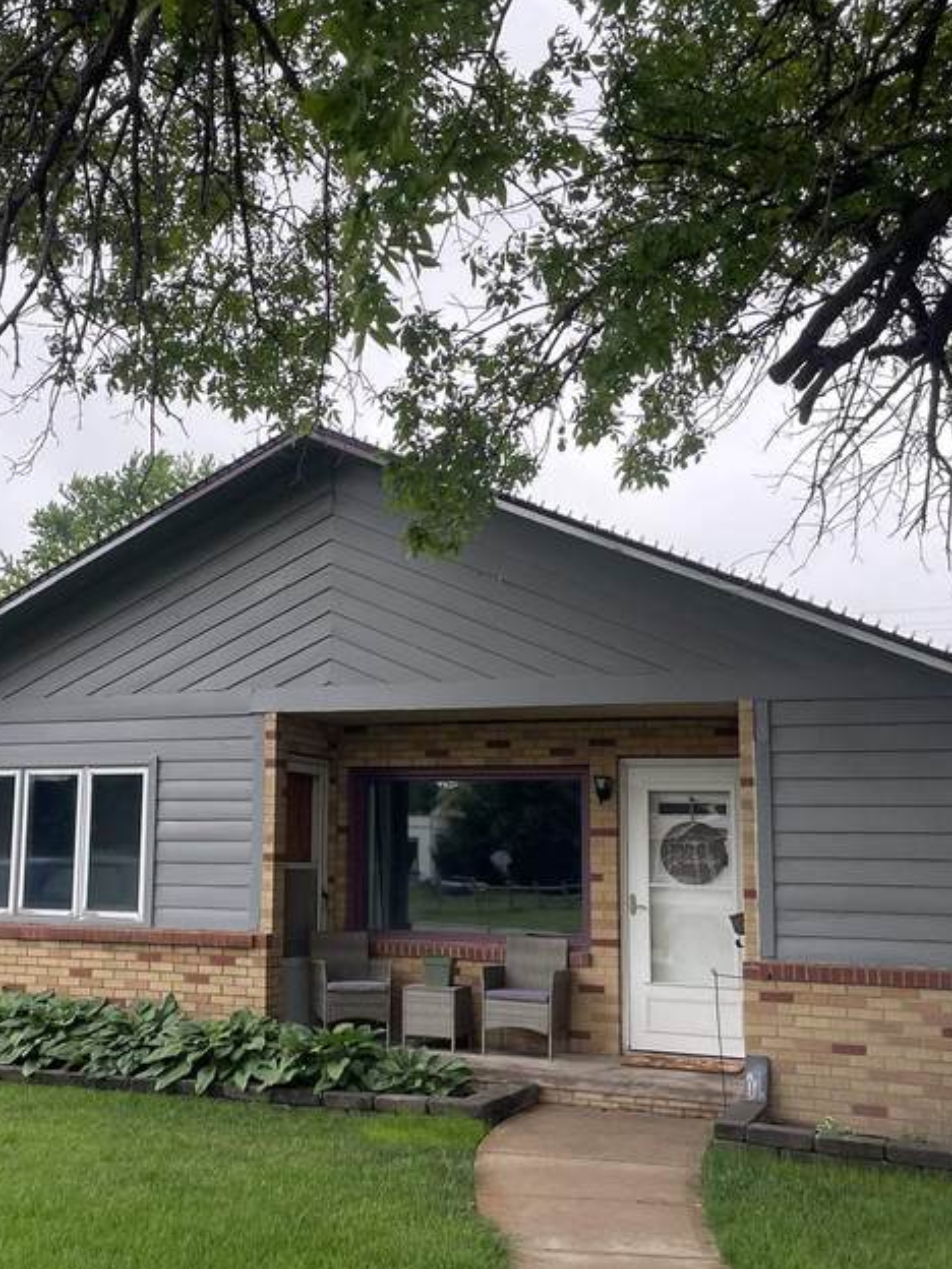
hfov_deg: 35.5
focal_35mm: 40
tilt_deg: +8.7
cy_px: 696
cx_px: 295
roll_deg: +0.3
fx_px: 1467
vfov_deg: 46.7
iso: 32
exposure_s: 1/584
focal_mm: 4.2
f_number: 1.6
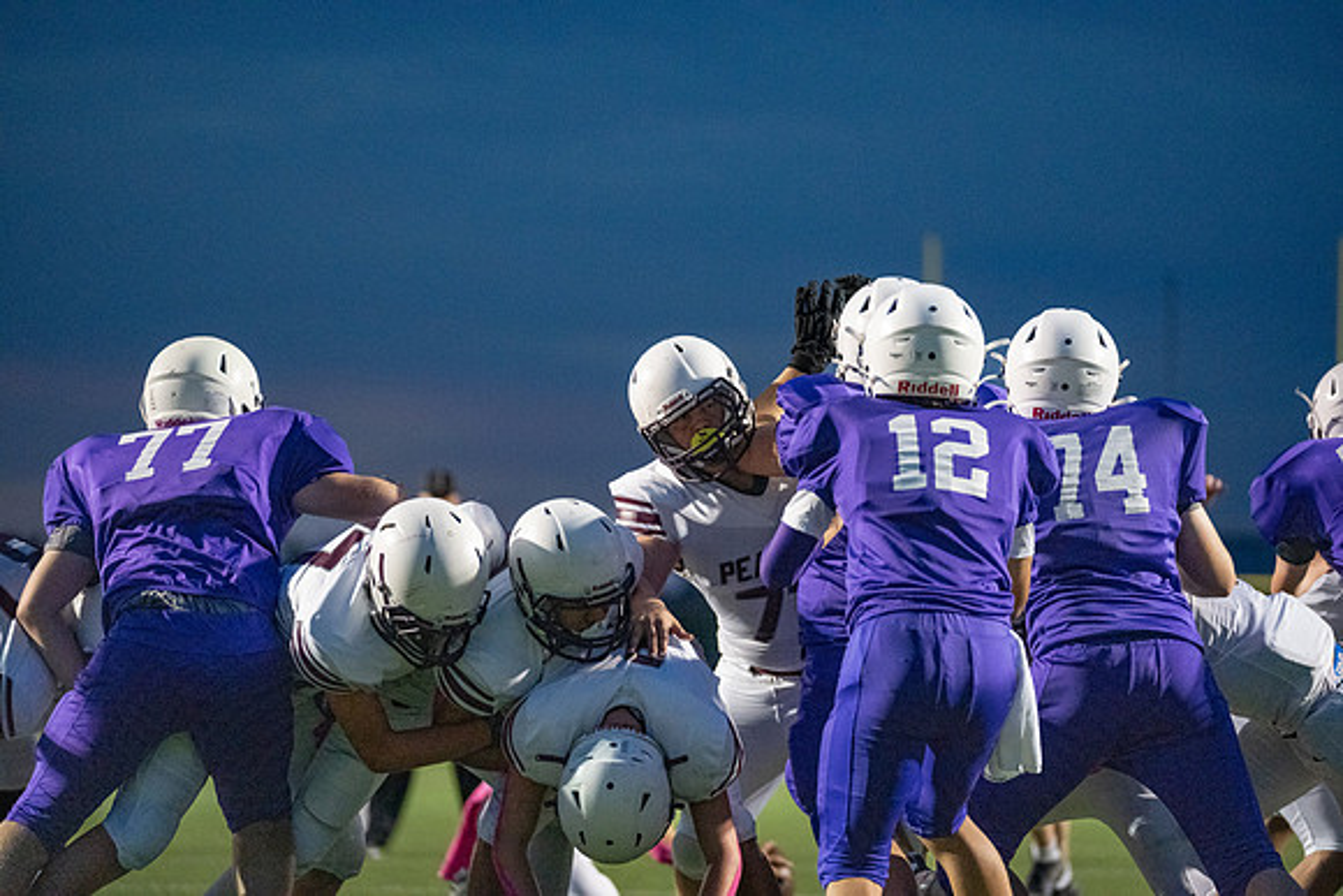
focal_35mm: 164
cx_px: 672
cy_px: 448
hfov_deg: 12.5
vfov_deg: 8.4
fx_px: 6119
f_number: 2.8
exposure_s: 1/1250
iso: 12800
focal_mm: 164
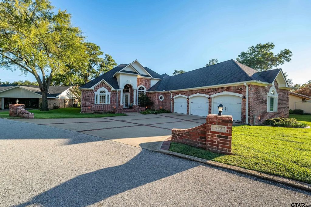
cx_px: 156
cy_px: 104
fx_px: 130
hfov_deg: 100.4
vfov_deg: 77.3
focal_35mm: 15
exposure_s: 1/500
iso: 800
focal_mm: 15
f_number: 8
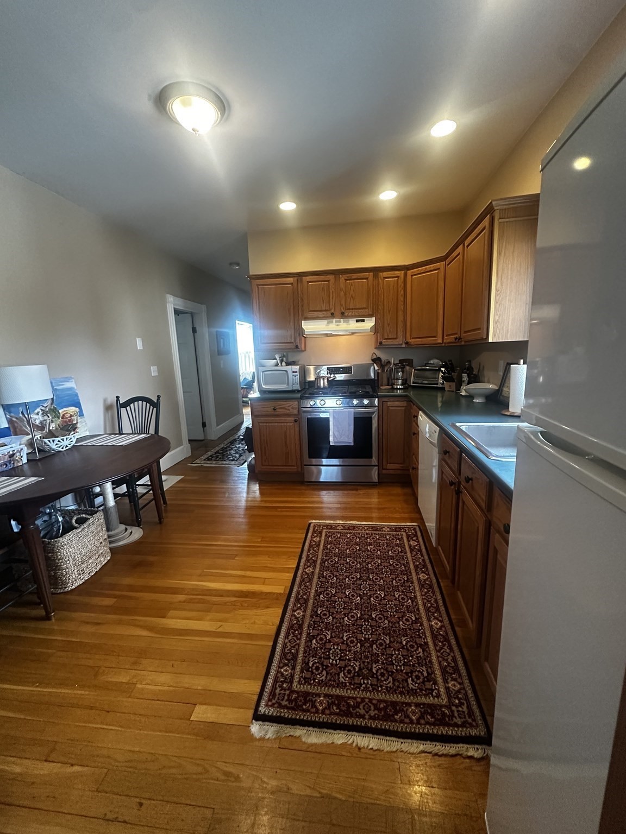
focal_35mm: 14
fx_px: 338
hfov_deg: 85.7
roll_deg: +2.3
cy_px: 417
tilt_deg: -10.4
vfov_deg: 102.1
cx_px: 313
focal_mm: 2.22
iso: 500
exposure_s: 1/60
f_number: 2.2
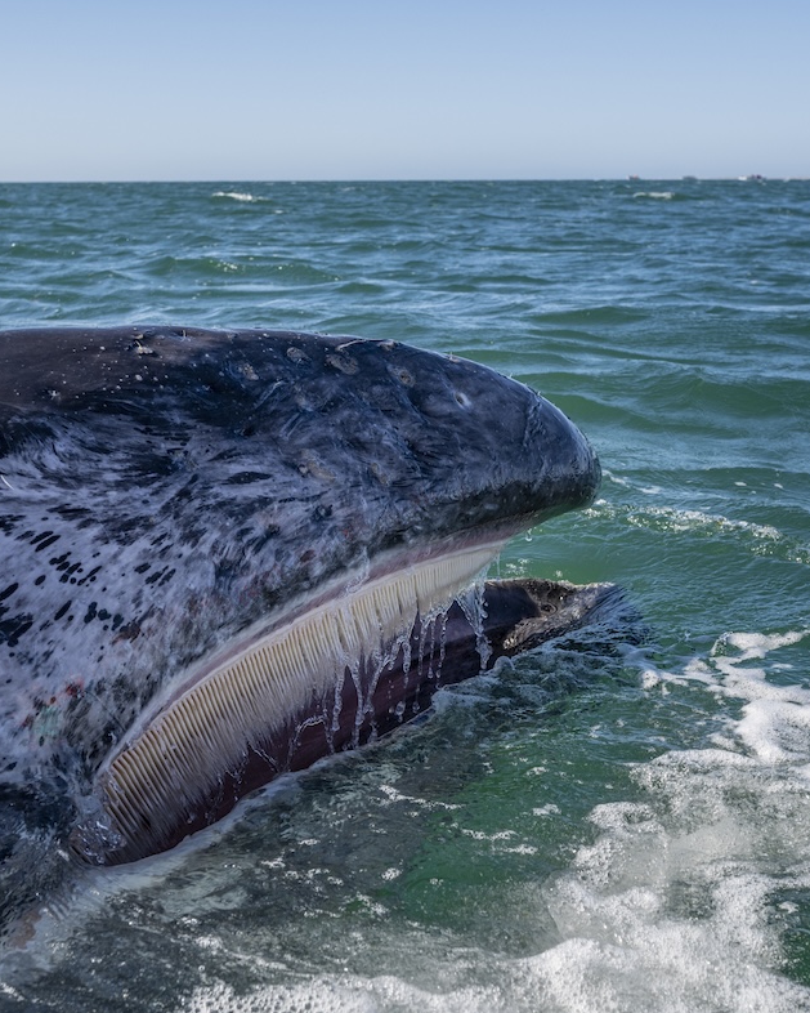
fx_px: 1288
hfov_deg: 34.8
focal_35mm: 43
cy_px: 504
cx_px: 325
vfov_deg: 42.9
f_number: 8
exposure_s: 1/500
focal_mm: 30
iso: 250
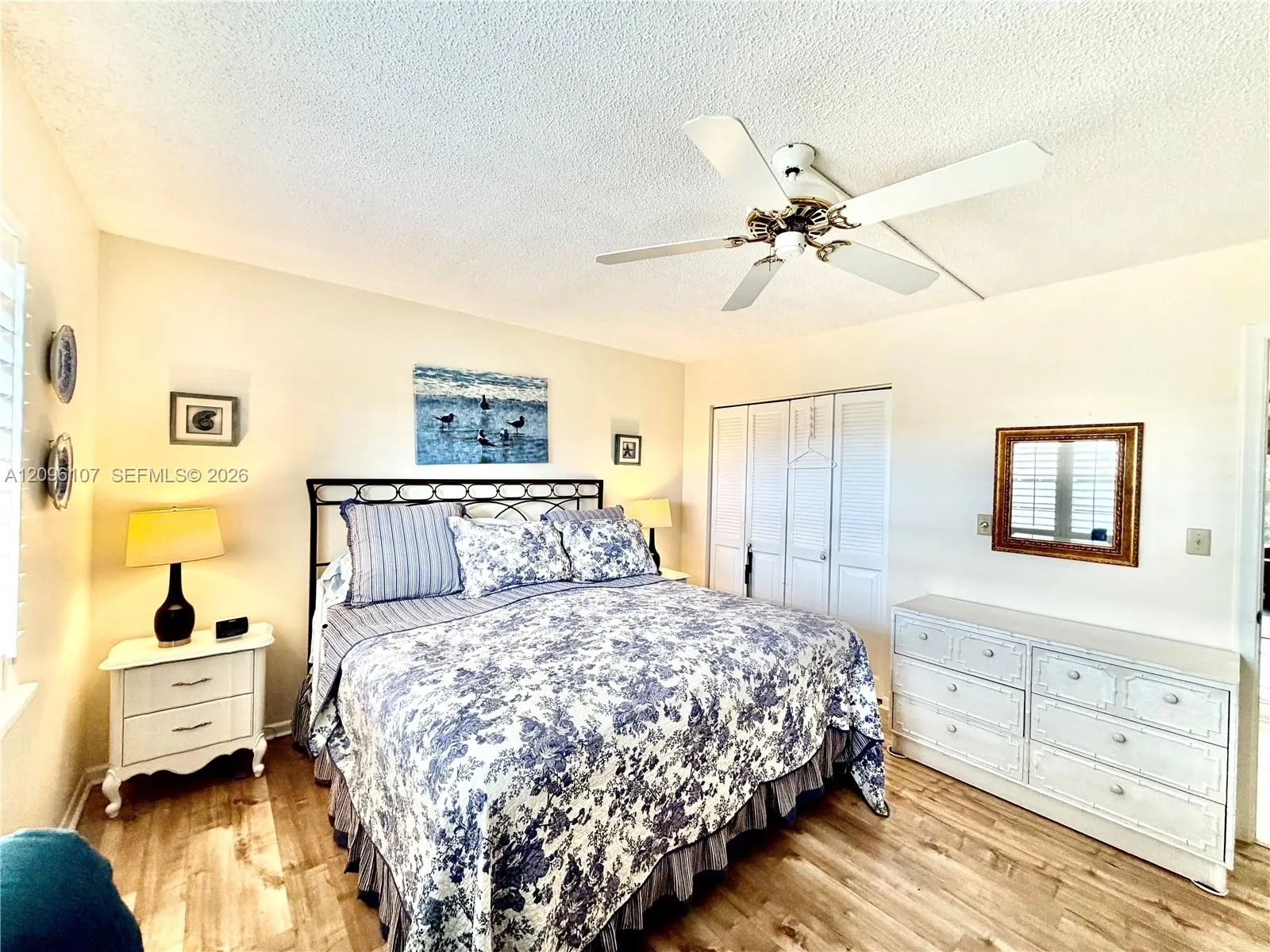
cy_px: 476
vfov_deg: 85.7
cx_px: 635
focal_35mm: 14
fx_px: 514
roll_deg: -0.6
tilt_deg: -0.6
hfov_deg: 102.1
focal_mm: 2.22
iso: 200
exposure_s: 1/60
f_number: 2.2
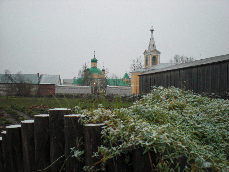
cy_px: 86
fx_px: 251
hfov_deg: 49.0
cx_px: 114
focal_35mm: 38
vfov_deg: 37.7
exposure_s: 1/50
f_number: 3.1
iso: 200
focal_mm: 6.3
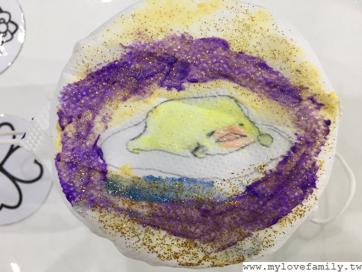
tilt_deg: -86.2
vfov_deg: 48.2
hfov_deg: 61.7
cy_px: 136
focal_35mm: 29
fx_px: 303
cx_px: 181
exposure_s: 1/30
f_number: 2.2
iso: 125
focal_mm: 4.15
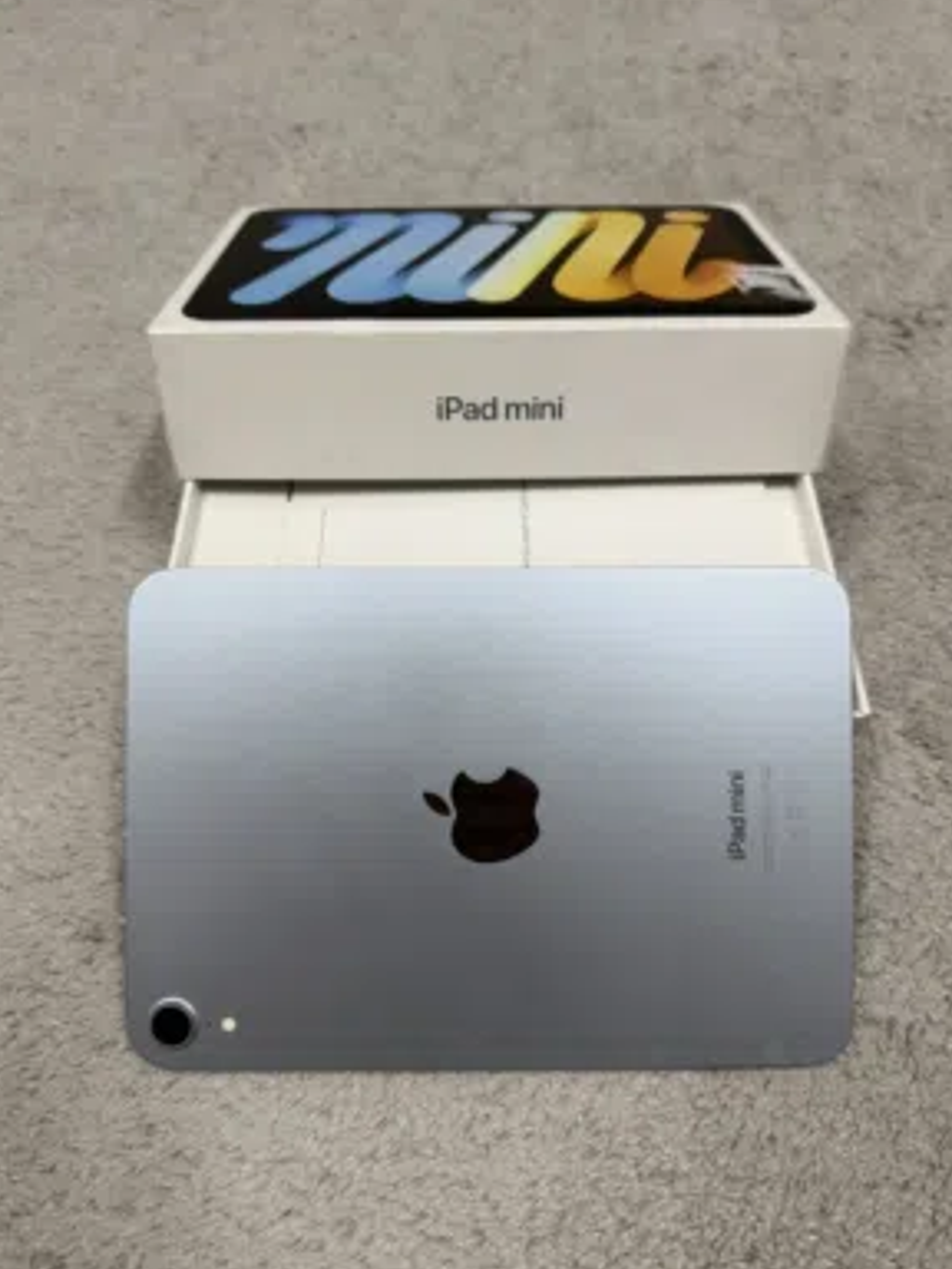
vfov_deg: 69.4
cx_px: 486
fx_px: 917
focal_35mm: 25
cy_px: 634
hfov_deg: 54.9
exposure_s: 1/50
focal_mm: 6.76
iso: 200
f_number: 1.78
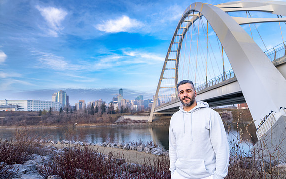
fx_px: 195
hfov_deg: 72.5
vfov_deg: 49.2
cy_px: 95
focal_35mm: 25
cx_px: 140
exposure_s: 1/500
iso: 100
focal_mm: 24
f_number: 2.8
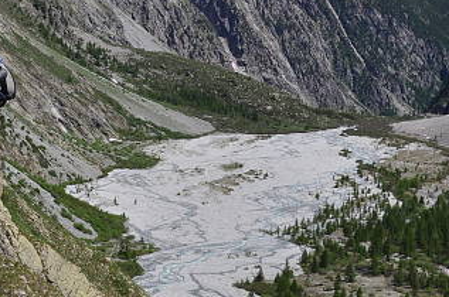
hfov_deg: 22.4
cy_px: 52
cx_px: 67
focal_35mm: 89
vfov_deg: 15.1
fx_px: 1113
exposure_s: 1/320
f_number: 13
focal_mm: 21
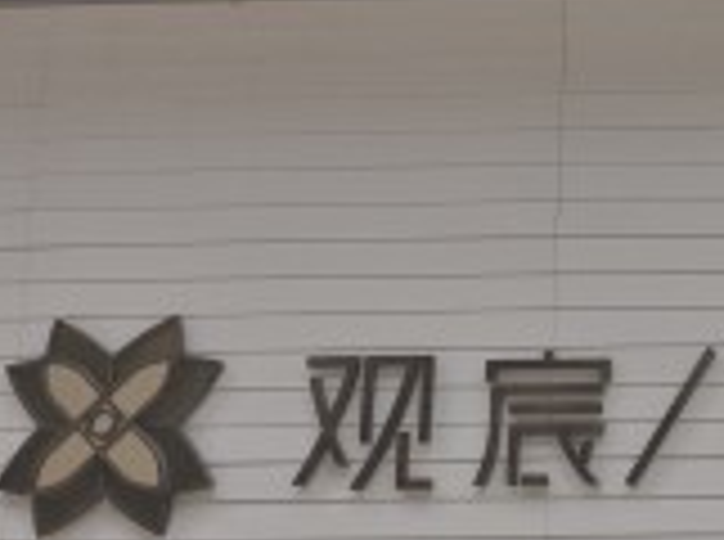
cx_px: 1046
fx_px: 1753
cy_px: 450
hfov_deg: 20.4
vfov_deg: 17.3
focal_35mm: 84
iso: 50
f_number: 1.6
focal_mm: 6.55
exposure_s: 1/3020
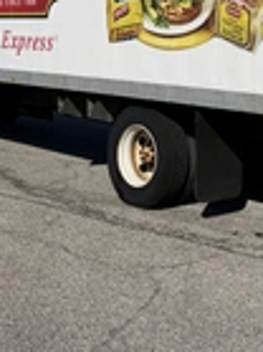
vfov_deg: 26.7
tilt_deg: +4.1
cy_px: 3
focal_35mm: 69
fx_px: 700
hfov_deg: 20.9
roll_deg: -2.3
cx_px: 225
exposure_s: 1/14286
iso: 80
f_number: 1.78
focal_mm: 6.76
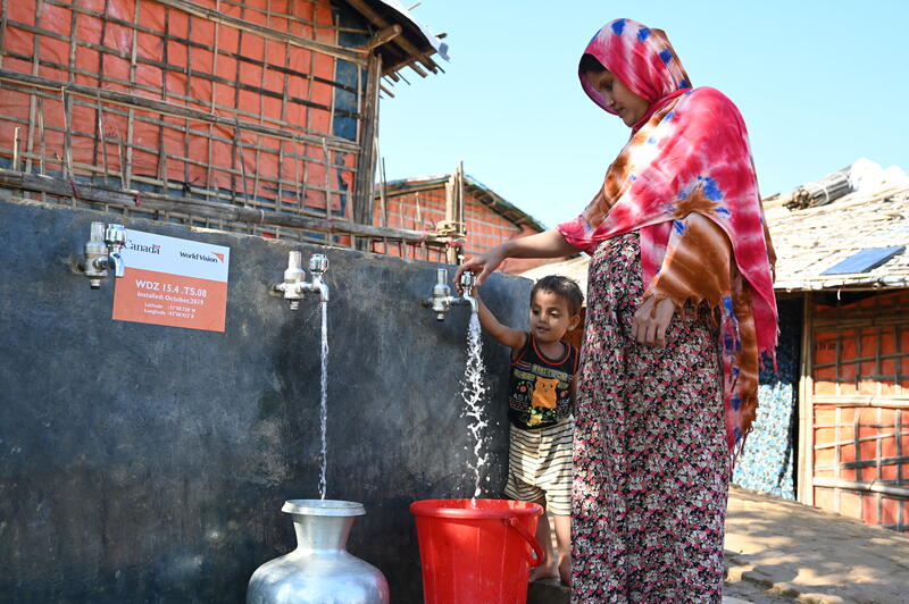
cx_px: 454
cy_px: 302
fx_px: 984
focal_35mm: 39
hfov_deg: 49.6
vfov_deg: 34.2
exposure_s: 1/1250
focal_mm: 39
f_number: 4.5
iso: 720
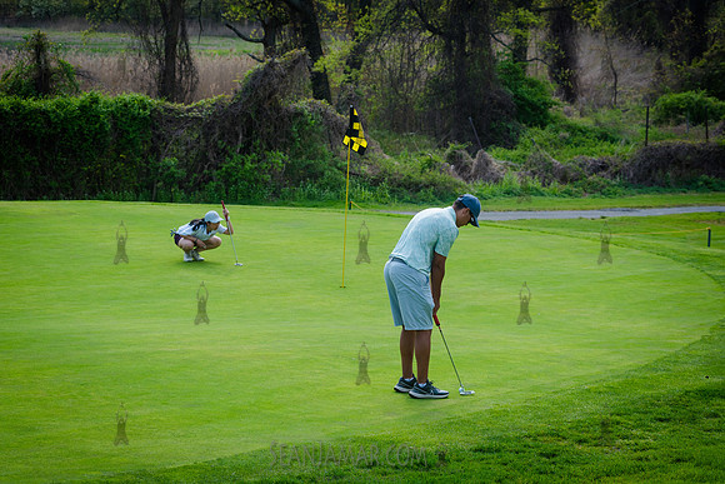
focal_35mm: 100
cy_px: 242
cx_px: 362
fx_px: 2014
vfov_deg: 13.7
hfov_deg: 20.4
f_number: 7.1
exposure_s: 1/800
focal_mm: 100
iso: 400
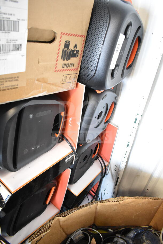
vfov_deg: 67.4
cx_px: 82
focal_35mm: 27
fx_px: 183
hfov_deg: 48.0
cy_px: 122
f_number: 3.5
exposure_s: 1/30
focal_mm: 18
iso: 2000
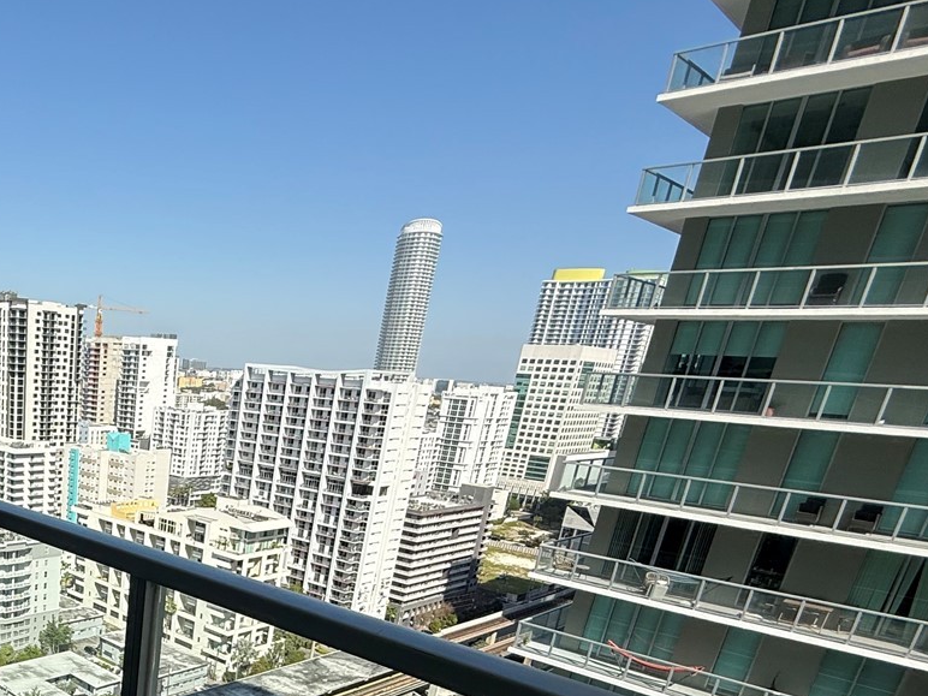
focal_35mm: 29
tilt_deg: -20.0
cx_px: 78
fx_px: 777
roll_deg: -3.6
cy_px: 647
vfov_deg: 43.4
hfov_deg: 53.3
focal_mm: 2.22
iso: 50
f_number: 2.2
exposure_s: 1/2506
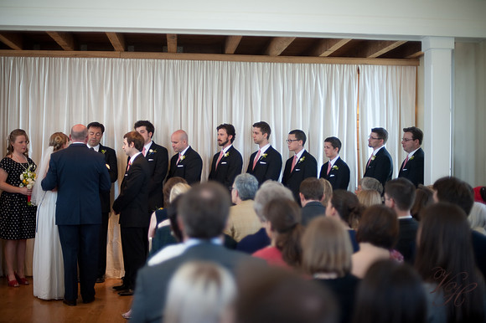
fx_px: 675
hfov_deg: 39.6
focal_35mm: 50
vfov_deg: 27.0
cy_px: 162
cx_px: 243
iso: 200
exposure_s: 1/200
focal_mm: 50
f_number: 1.4
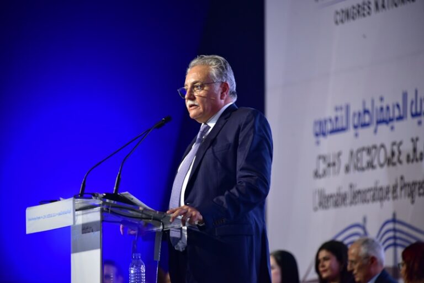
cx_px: 212
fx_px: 3535
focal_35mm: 300
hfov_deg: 6.9
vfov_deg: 4.6
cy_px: 142
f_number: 5.6
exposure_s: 1/60
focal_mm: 300
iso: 1600
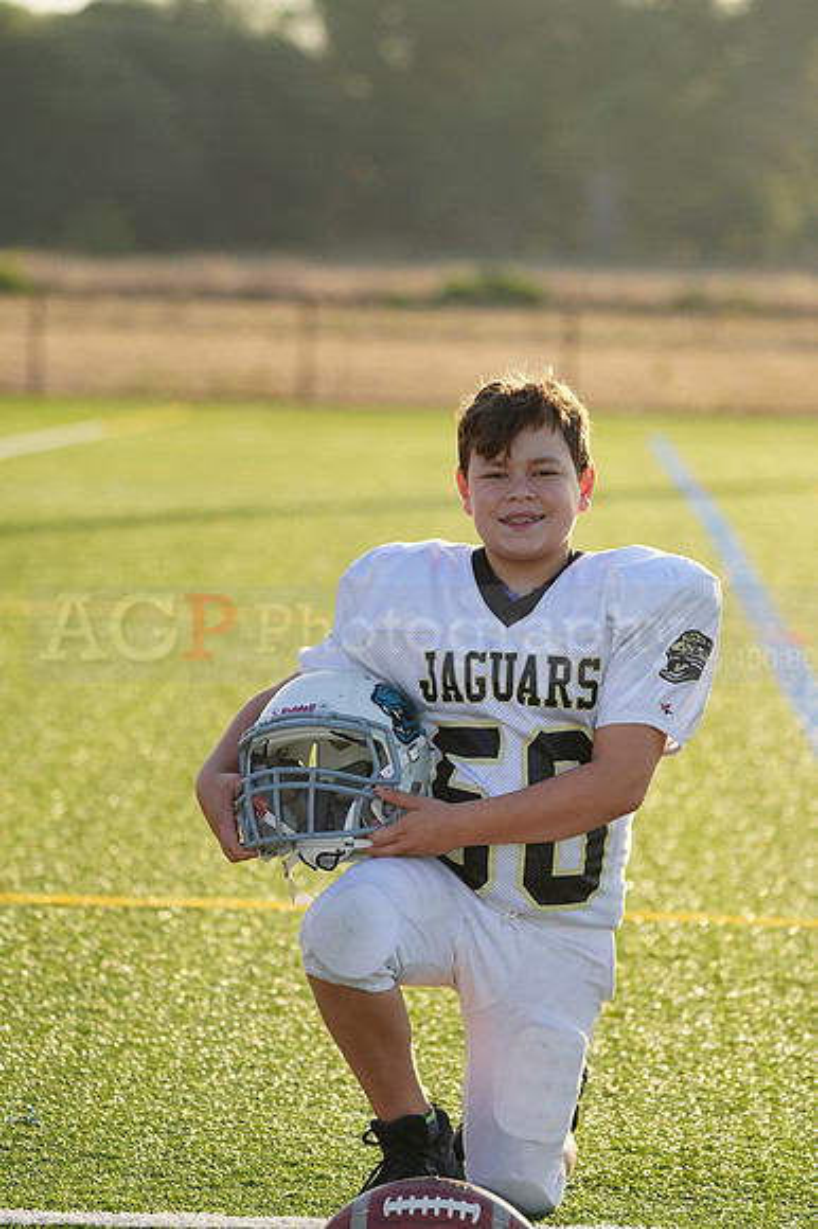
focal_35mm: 203
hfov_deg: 6.8
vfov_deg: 10.1
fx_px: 6927
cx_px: 409
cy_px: 614
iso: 100
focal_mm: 203
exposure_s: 1/250
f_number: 5.6
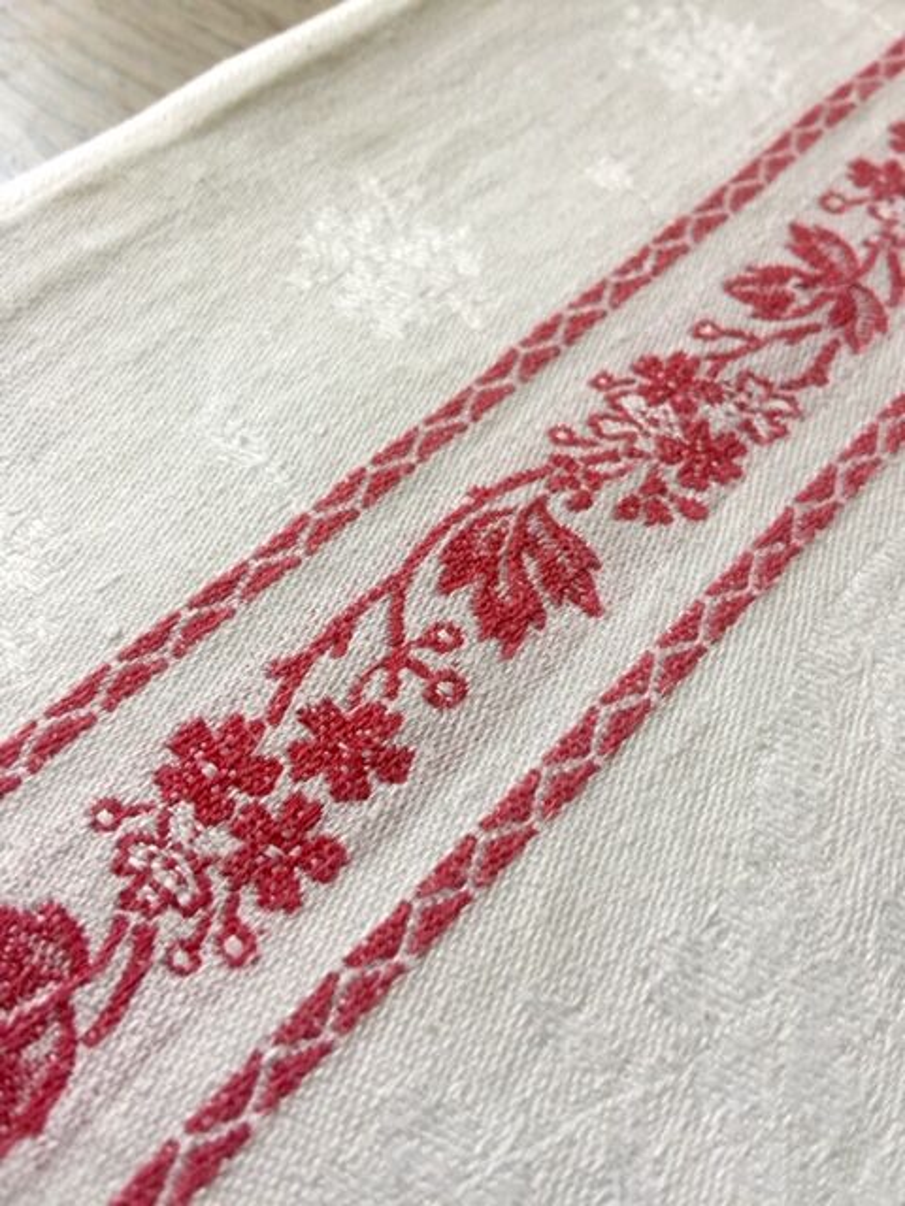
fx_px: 1011
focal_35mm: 29
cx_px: 452
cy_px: 603
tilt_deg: -59.0
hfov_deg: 48.2
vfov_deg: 61.7
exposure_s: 1/17
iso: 40
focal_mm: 4.15
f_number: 2.2
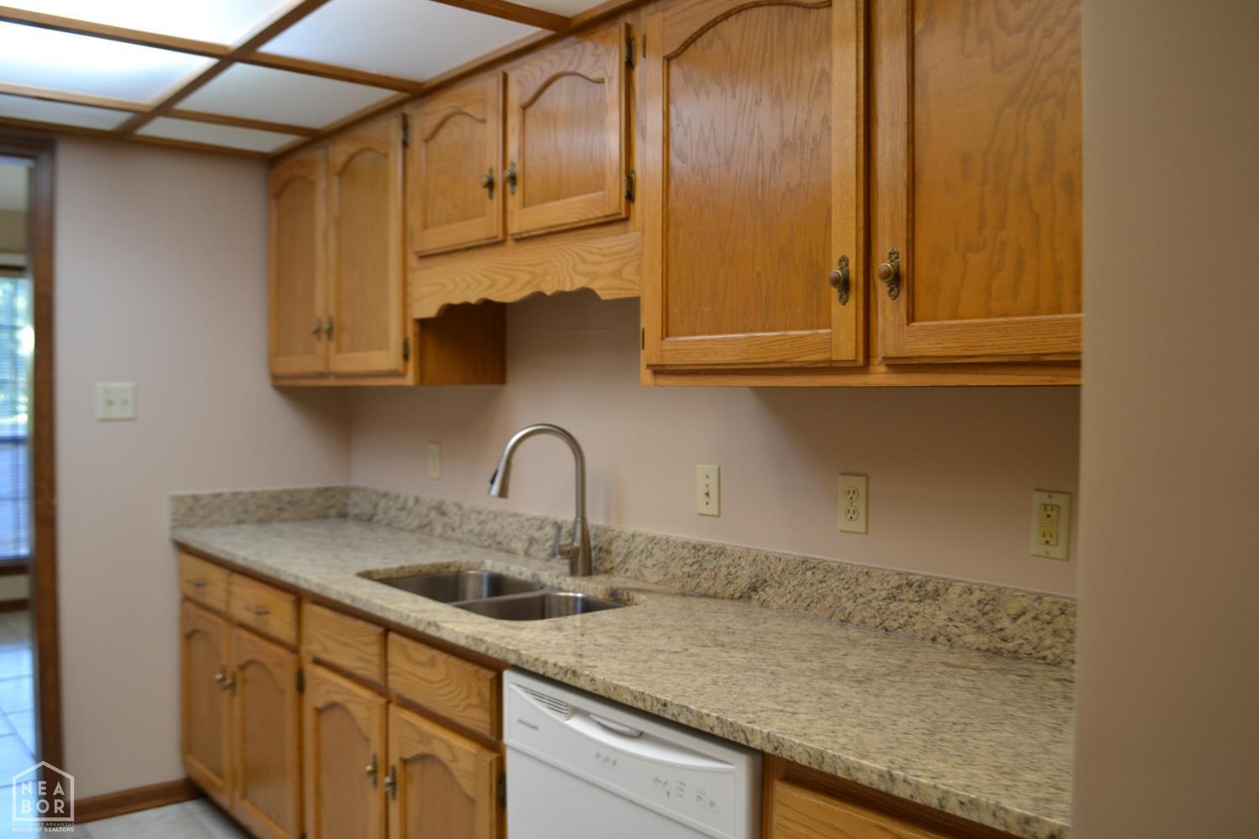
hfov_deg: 61.9
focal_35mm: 30
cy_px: 420
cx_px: 630
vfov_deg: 43.6
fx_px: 1049
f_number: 3.8
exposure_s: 1/50
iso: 400
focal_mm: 20
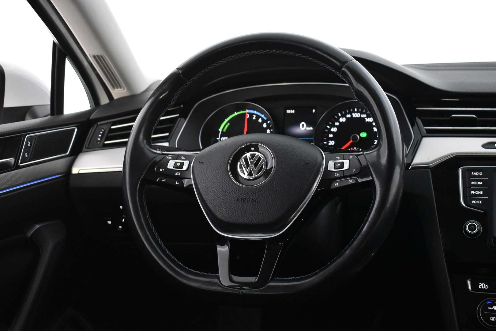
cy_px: 166
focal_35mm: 46
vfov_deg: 28.9
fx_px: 641
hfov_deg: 42.3
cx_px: 248
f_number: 4.2
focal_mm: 31
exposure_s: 1/50
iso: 3200
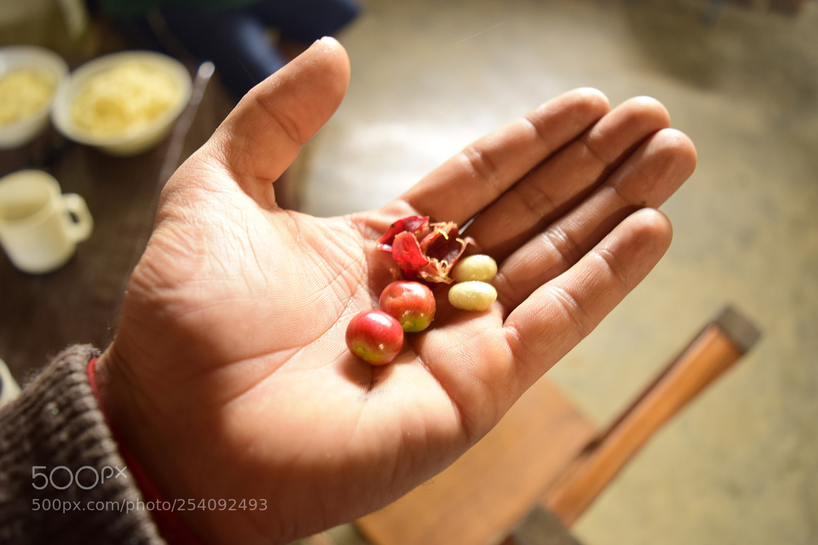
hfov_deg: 61.9
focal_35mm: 30
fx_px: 681
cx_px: 409
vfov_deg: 43.6
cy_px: 272
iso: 400
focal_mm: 20
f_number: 3.5
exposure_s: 1/6
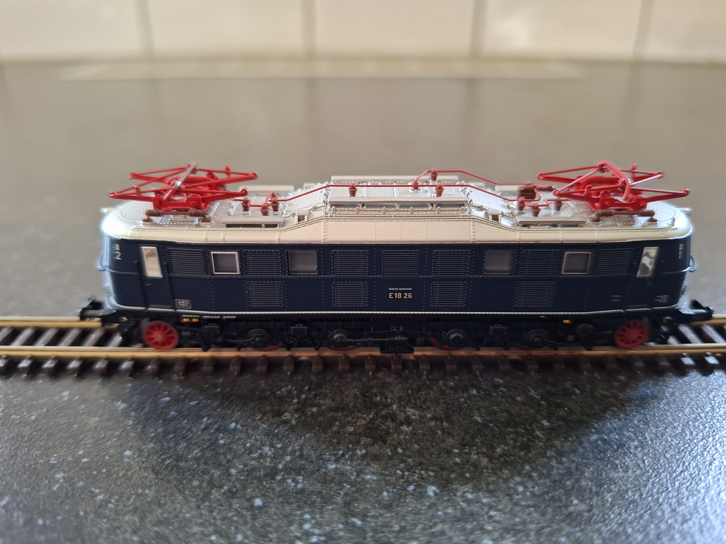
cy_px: 272
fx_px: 482
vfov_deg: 58.9
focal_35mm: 23
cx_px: 363
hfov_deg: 73.9
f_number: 1.8
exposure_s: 1/25
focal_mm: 5.54
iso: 320
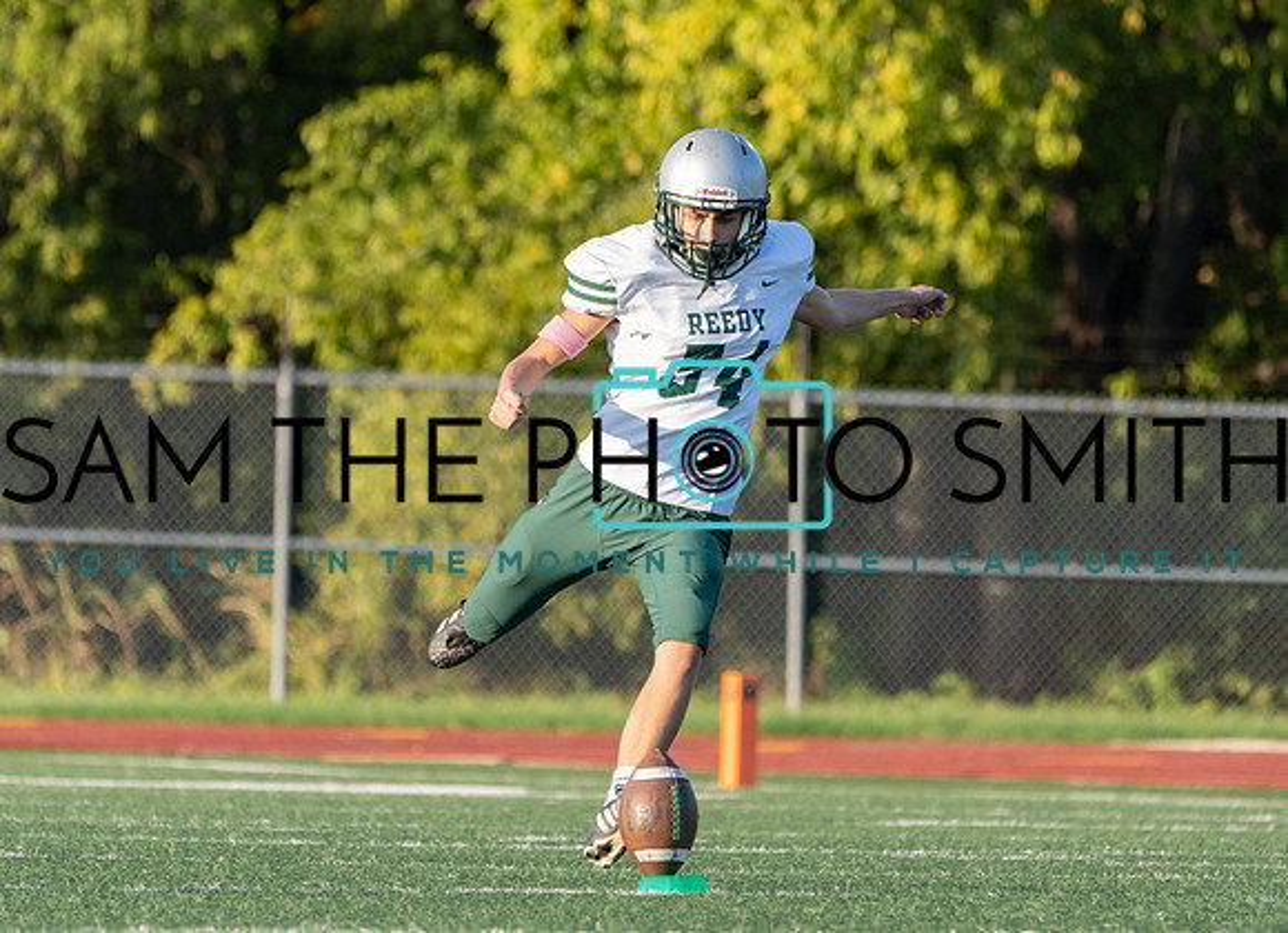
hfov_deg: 3.0
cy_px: 395
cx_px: 660
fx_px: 24407
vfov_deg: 2.2
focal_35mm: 664
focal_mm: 400
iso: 1000
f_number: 7.1
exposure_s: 1/1250
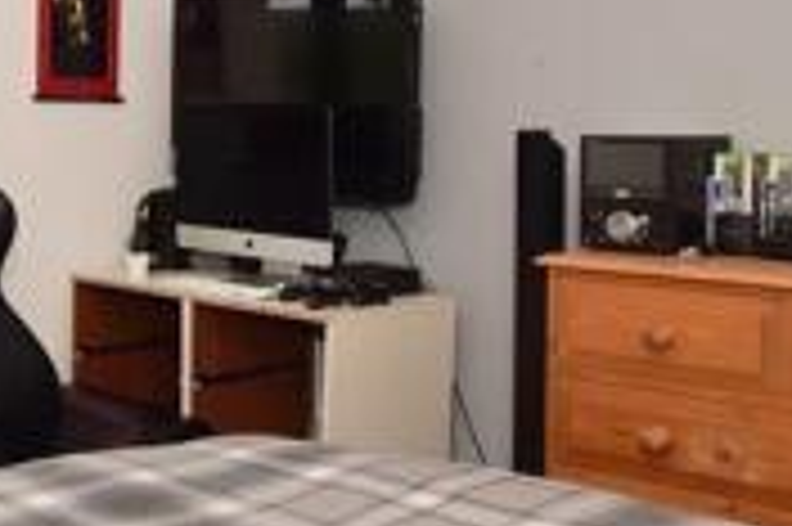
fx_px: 1231
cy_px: 115
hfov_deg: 33.7
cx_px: 76
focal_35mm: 56
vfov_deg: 23.8
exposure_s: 1/60
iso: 500
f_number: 4.5
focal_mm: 10
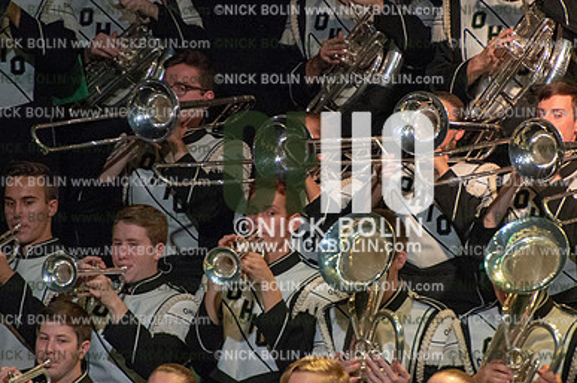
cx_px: 328
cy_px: 182
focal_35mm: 600
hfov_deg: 3.4
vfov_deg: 2.3
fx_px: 9604
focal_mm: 400
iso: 8000
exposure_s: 1/320
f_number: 5.6
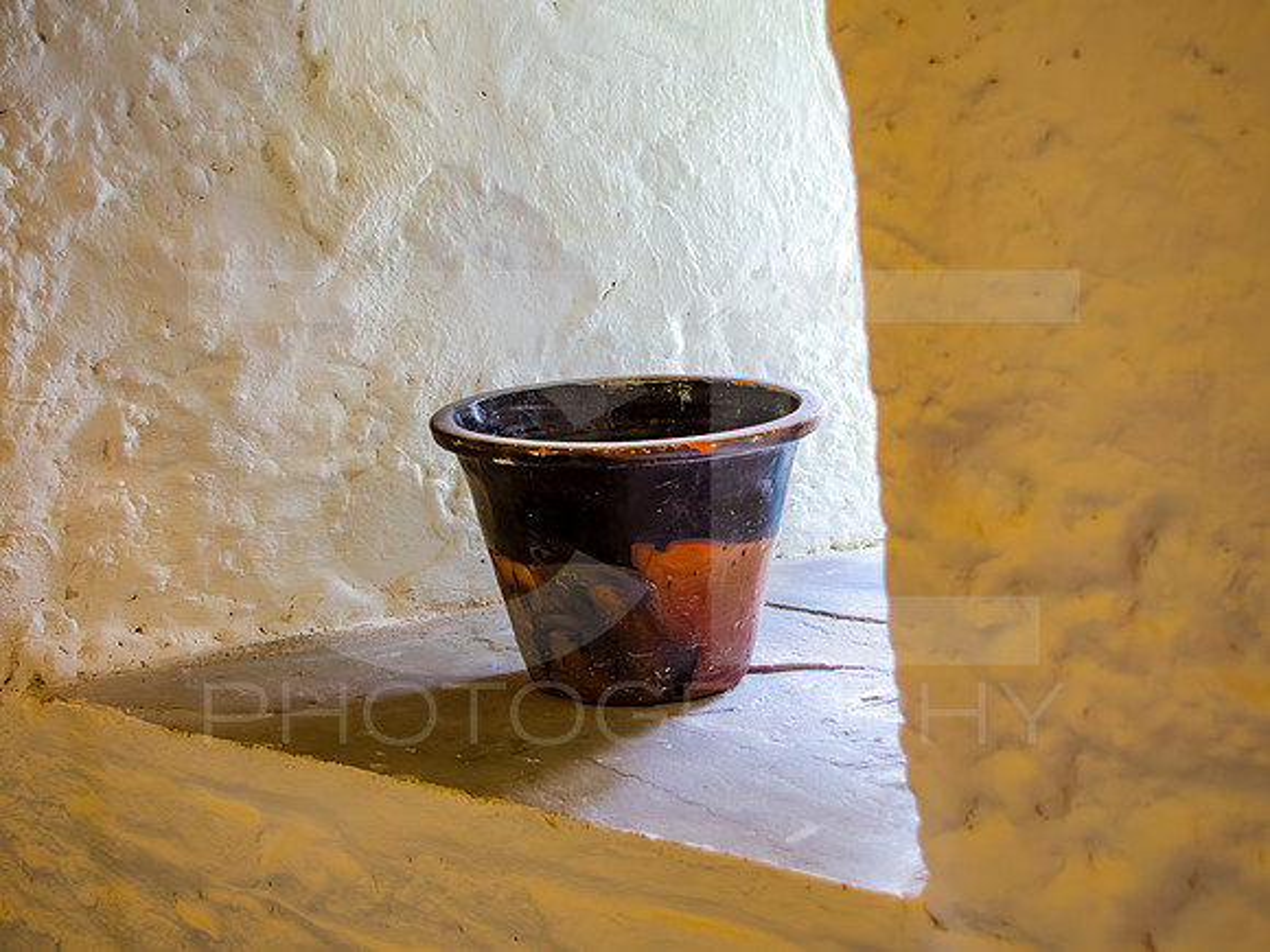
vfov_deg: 25.6
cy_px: 476
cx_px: 608
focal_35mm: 57
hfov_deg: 33.8
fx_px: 2093
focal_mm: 35
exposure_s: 1/13
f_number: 4.5
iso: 640
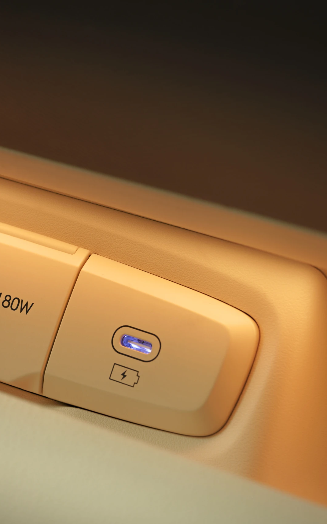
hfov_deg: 10.4
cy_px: 301
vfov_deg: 16.7
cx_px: 39
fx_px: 1782
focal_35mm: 125
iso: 50
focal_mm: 70
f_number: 8
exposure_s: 1
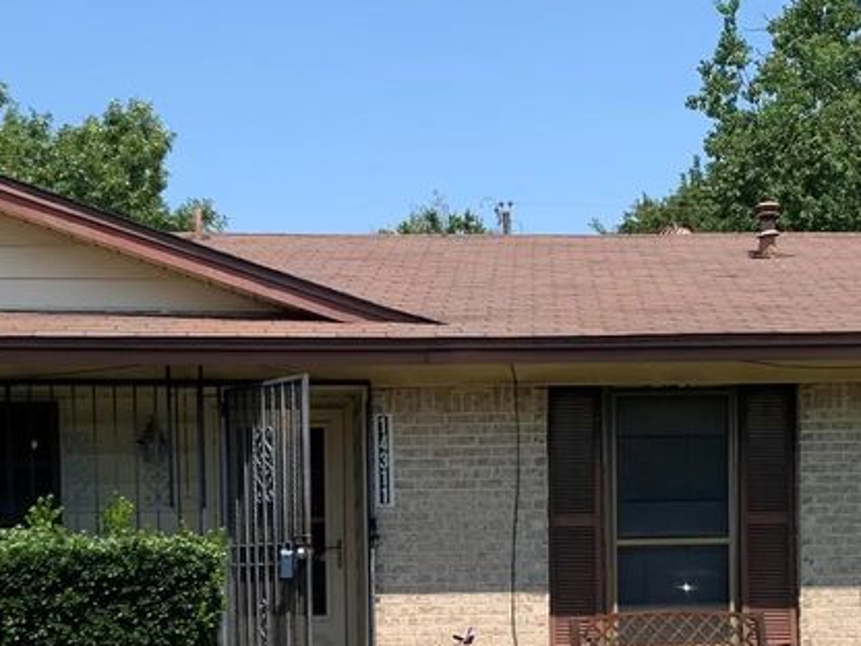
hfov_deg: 30.2
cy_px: 627
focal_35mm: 64
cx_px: 368
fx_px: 1592
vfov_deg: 22.2
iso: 25
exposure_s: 1/1718
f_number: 1.8
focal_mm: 4.25
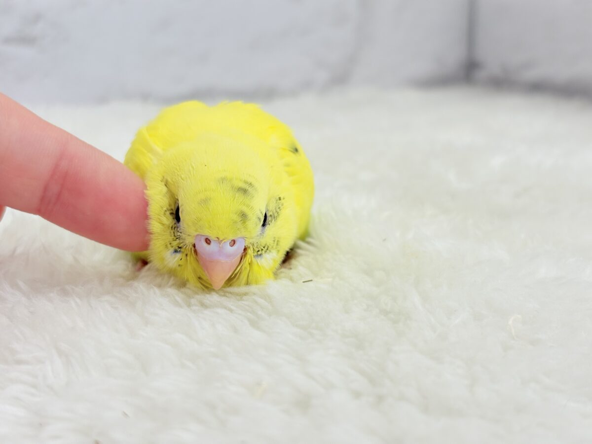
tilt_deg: -15.7
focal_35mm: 52
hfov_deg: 36.8
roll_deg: +0.6
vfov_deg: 28.0
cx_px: 296
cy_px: 222
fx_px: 889
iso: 50
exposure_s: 1/100
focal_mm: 5.96
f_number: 1.6
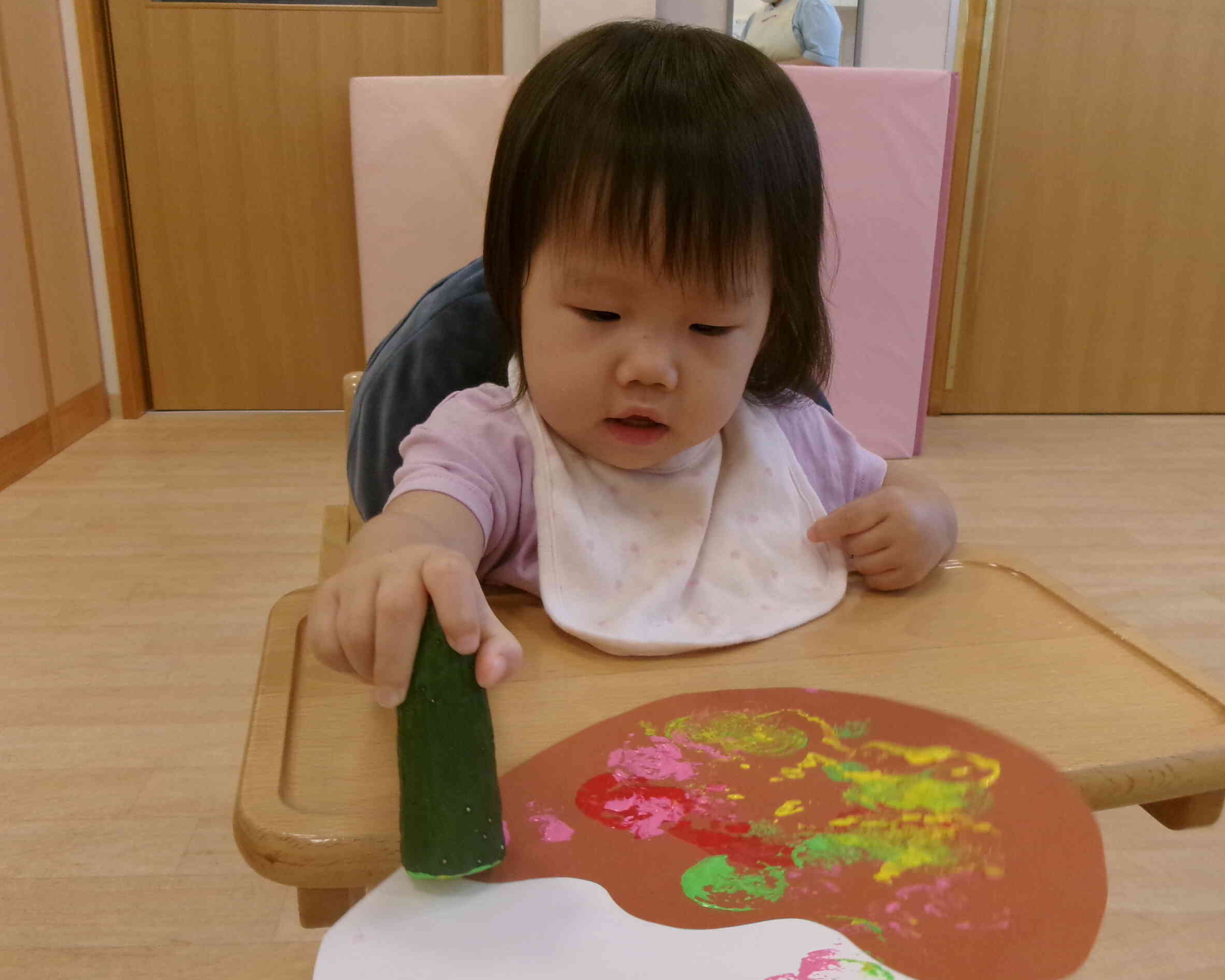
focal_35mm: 30
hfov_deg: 58.7
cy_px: 498
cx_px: 564
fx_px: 1088
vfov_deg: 48.5
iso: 382
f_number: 3.9
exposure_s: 1/125
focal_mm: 5.1
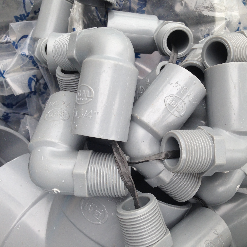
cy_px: 123
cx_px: 136
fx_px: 315
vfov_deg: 42.8
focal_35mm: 39
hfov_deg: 42.8
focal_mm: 4.12
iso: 50
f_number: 2.4
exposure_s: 1/313
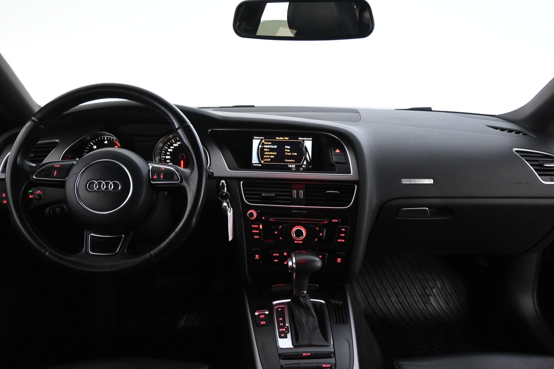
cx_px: 277
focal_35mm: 31
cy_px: 184
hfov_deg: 60.7
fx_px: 473
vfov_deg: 42.6
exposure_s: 1/30
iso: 3600
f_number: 3.8
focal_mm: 20.5
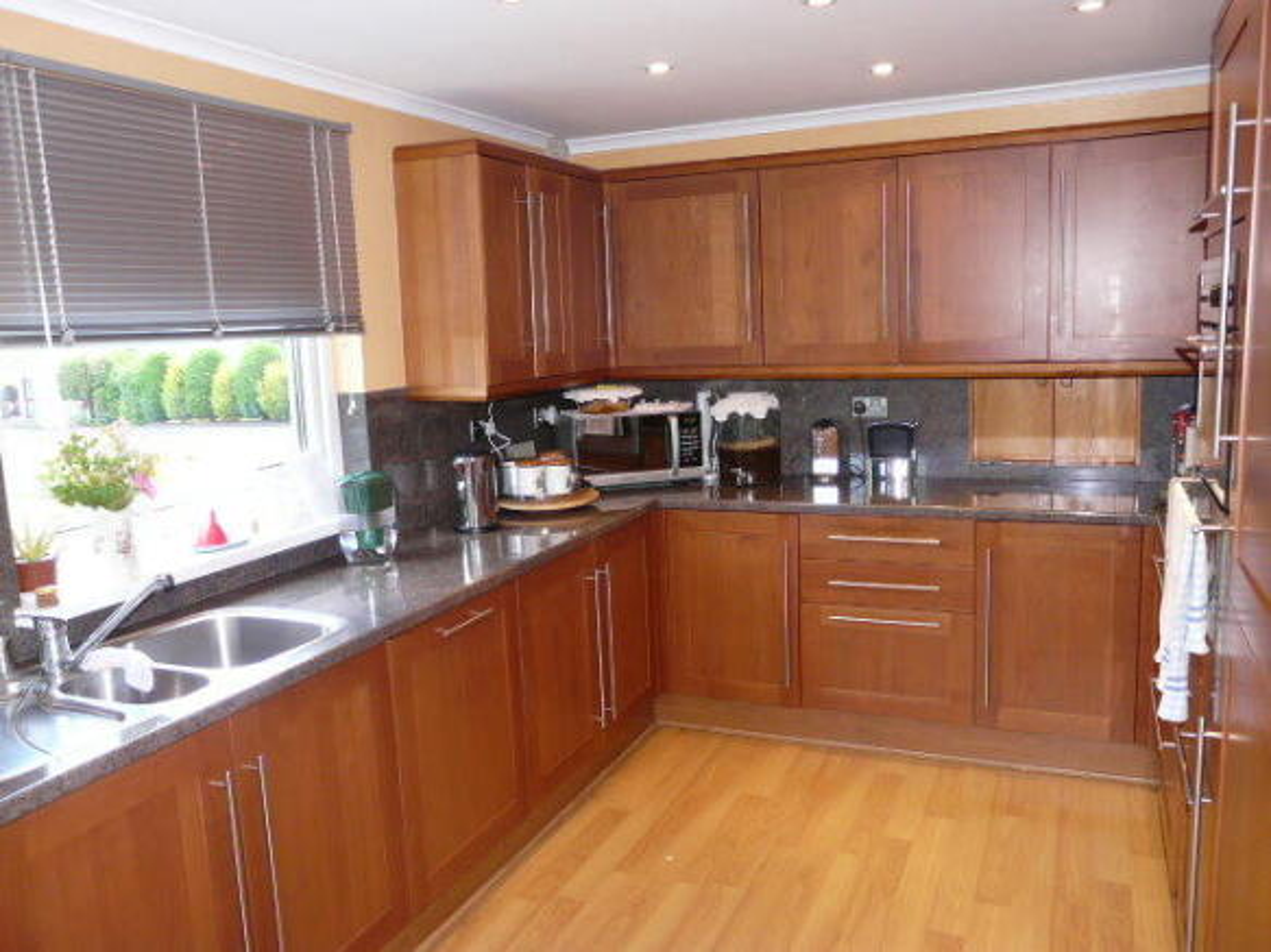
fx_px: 1028
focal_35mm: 28
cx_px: 636
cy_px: 476
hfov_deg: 63.5
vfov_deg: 49.7
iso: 160
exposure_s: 1/30
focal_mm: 4.6
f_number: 2.8
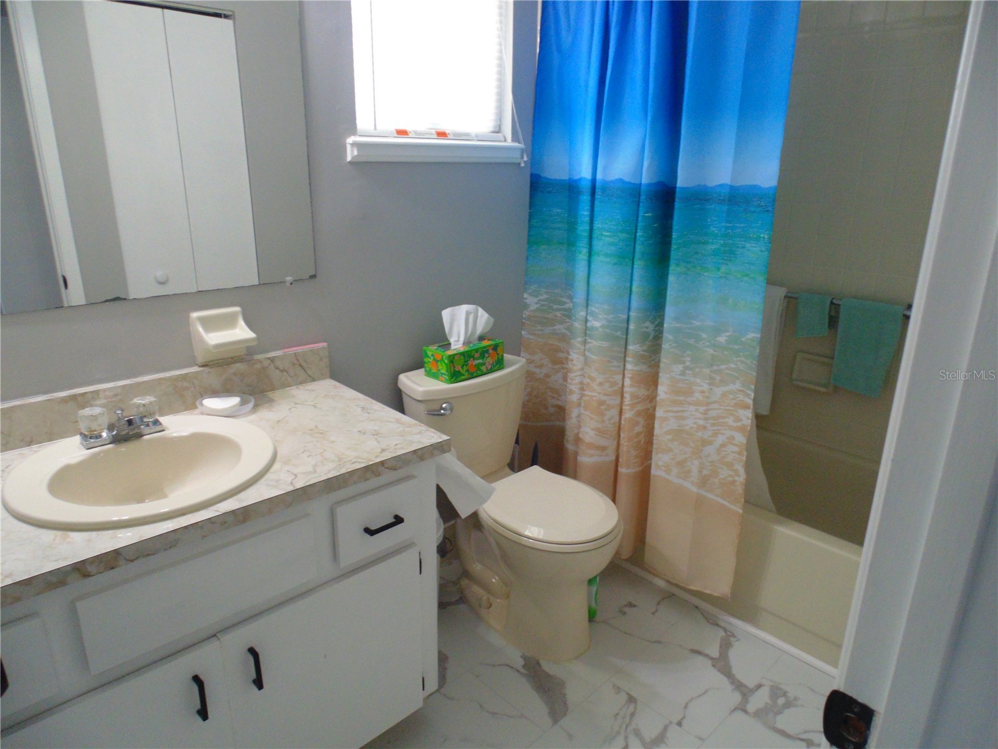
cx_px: 499
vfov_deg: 61.1
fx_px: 634
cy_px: 374
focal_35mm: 22
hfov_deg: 76.4
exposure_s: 1/30
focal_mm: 4
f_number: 3.1
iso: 250
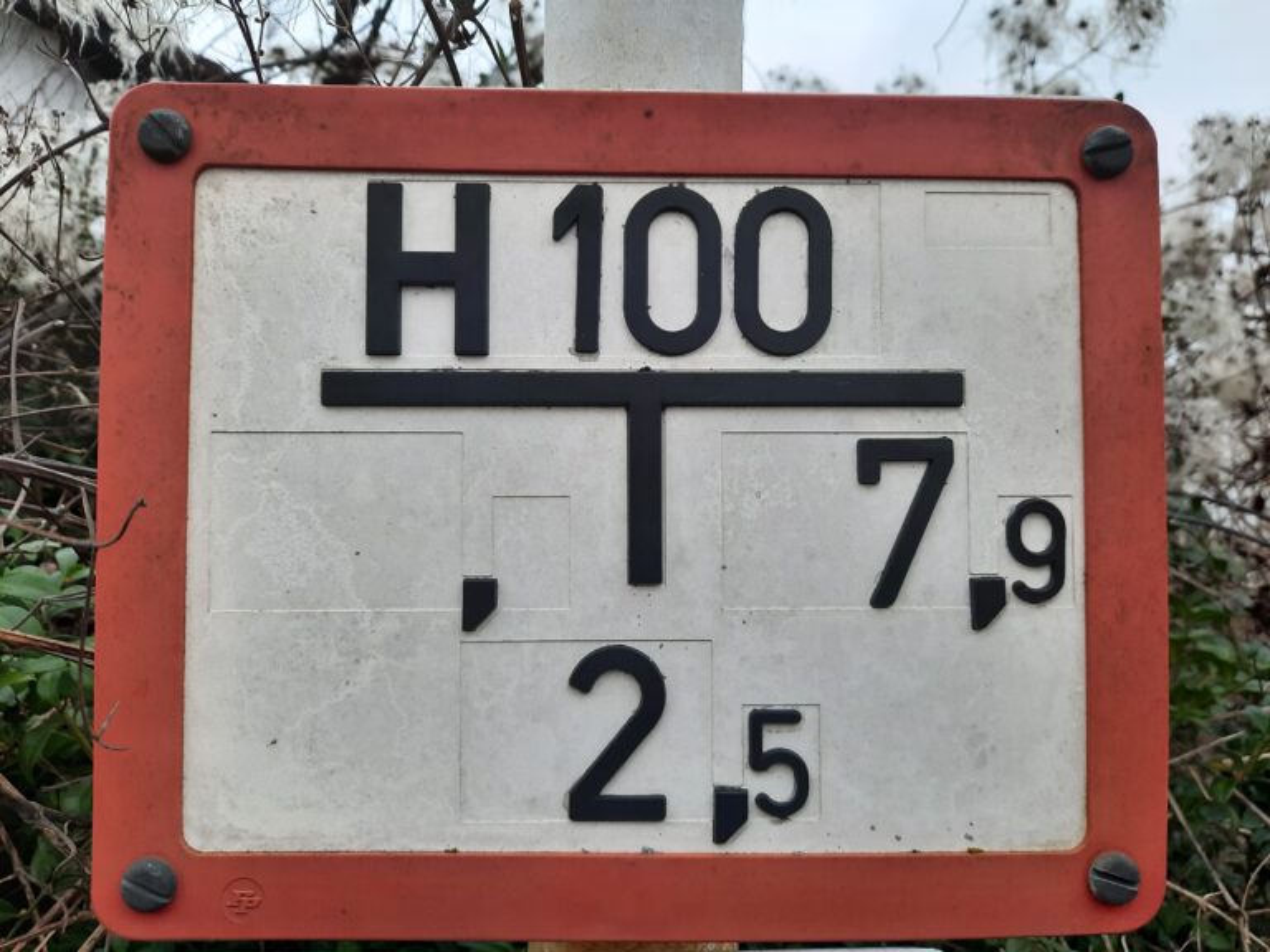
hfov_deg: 69.4
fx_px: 917
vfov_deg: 54.9
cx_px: 635
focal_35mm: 25
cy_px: 476
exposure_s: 1/50
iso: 80
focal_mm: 4.6
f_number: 2
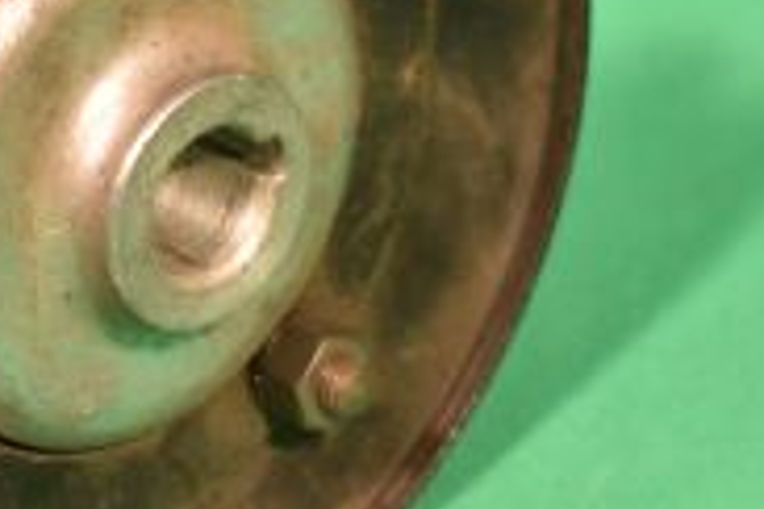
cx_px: 121
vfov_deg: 7.0
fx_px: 4180
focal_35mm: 197
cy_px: 108
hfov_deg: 10.4
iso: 160
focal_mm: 40
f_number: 5
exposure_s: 1/60
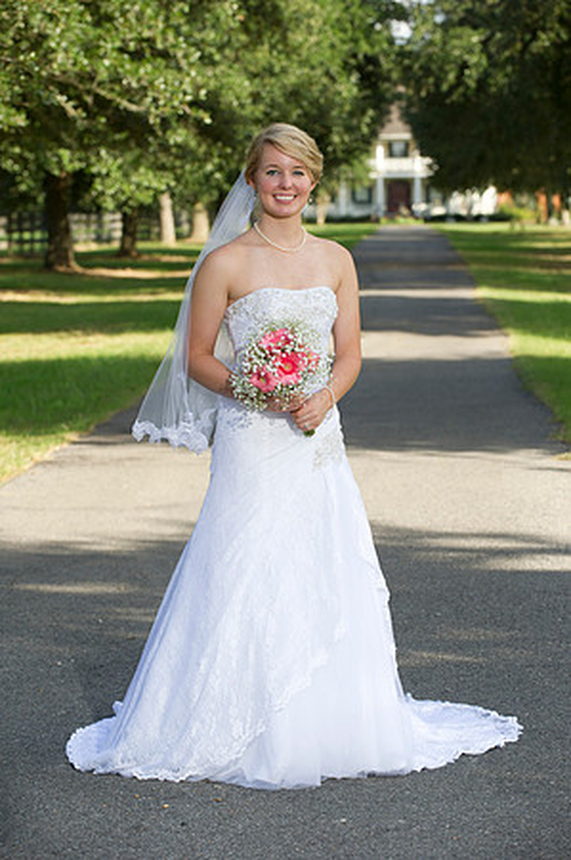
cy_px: 430
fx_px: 2766
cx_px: 286
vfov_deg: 17.7
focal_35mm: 116
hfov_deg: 11.8
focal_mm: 116
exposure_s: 1/250
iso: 320
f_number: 5.6
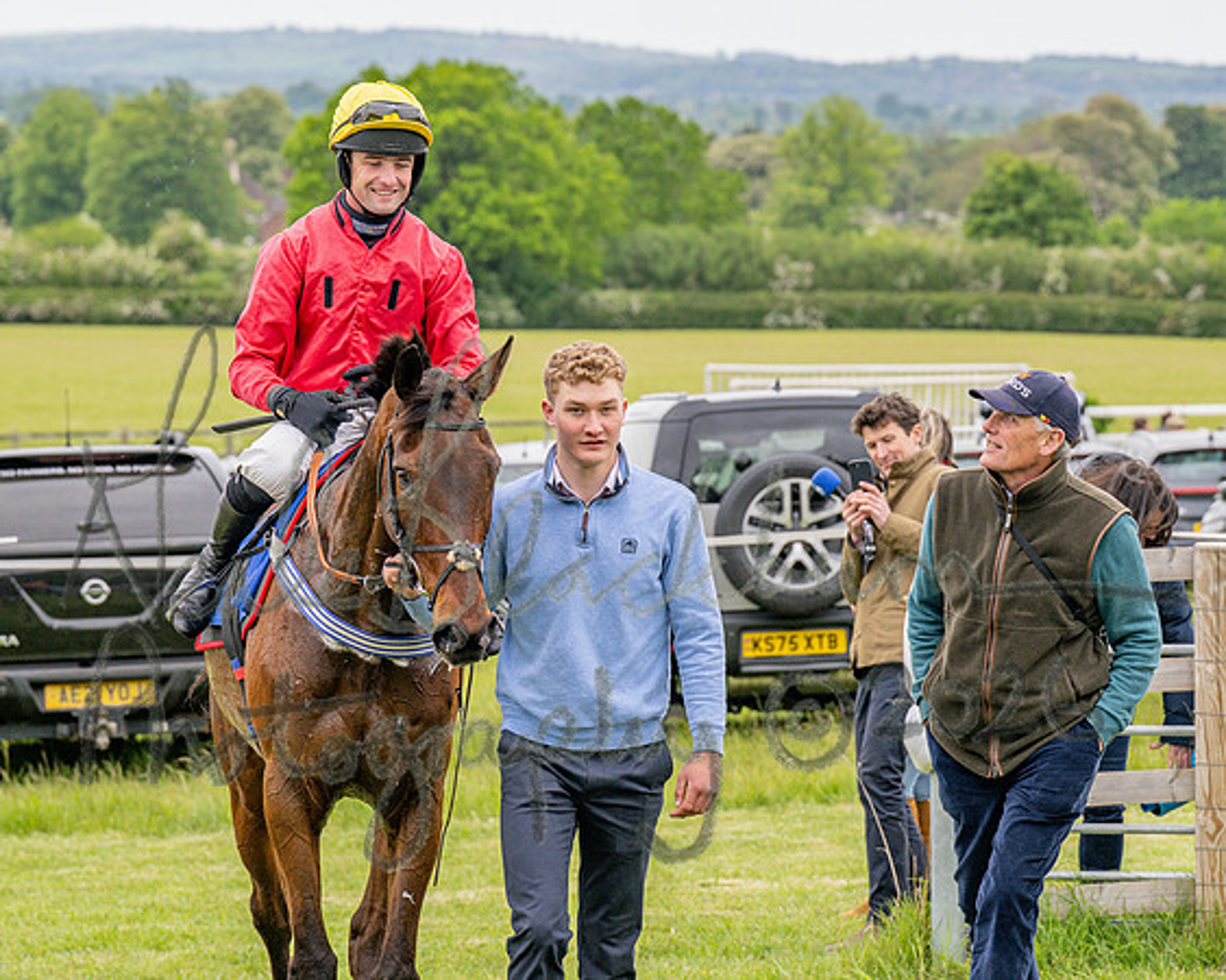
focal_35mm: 186
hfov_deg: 10.4
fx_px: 6735
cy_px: 353
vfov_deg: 8.3
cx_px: 473
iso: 400
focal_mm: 110
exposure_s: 1/800
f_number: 5
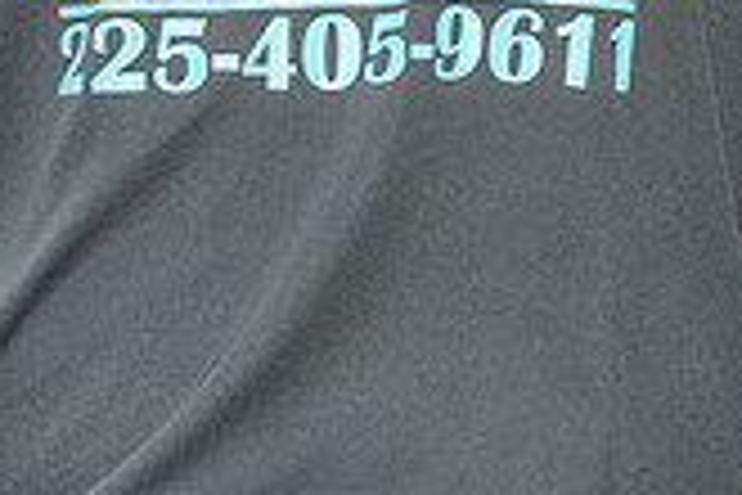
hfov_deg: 6.4
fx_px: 6677
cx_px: 459
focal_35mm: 324
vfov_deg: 4.2
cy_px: -252
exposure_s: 1/125
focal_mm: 92
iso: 125
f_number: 8
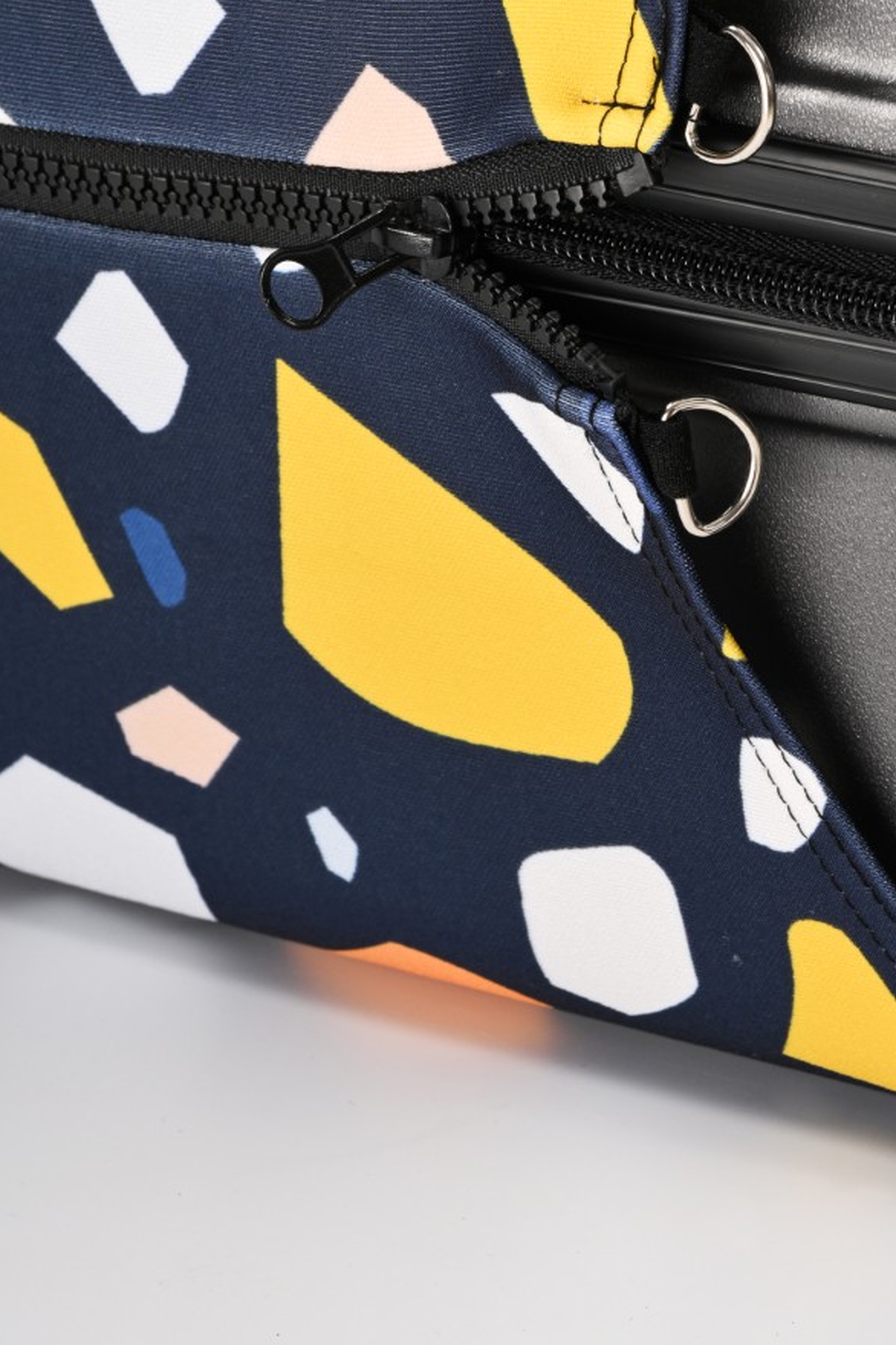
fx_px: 5712
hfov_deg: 9.0
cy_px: 196
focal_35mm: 153
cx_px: 554
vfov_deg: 13.3
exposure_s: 1/160
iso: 100
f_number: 13
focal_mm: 83
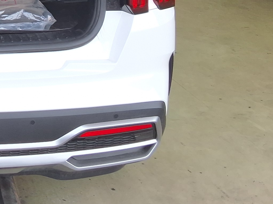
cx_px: -93
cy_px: -110
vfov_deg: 15.2
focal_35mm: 89
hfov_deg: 20.0
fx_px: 702
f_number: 1.9
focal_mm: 2.91
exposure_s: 1/330
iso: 32
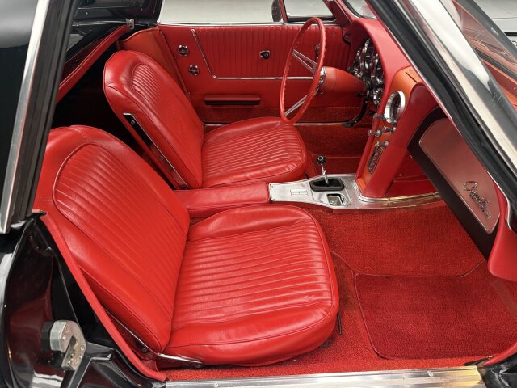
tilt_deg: -37.5
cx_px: 258
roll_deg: +1.0
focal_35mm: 24
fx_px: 358
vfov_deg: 56.8
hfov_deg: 71.6
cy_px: 194
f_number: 1.78
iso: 400
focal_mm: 6.76
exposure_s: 1/49
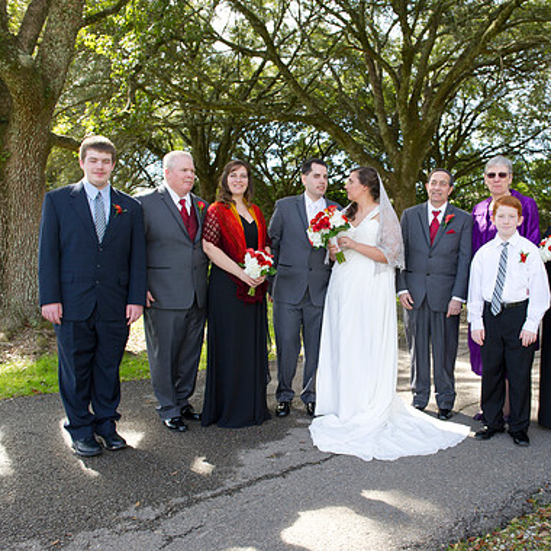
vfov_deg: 47.2
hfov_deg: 46.8
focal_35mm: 35
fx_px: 630
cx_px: 348
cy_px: 277
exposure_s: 1/160
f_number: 5.6
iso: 320
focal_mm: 27
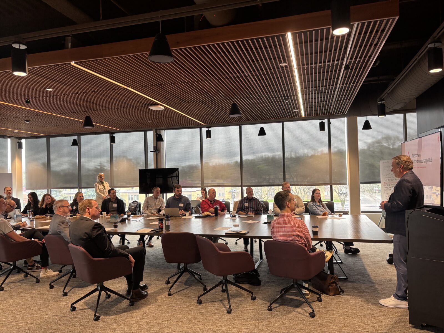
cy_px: 166
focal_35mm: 26
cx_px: 222
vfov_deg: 53.1
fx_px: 333
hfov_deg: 67.3
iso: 80
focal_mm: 5.96
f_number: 1.6
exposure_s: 1/60
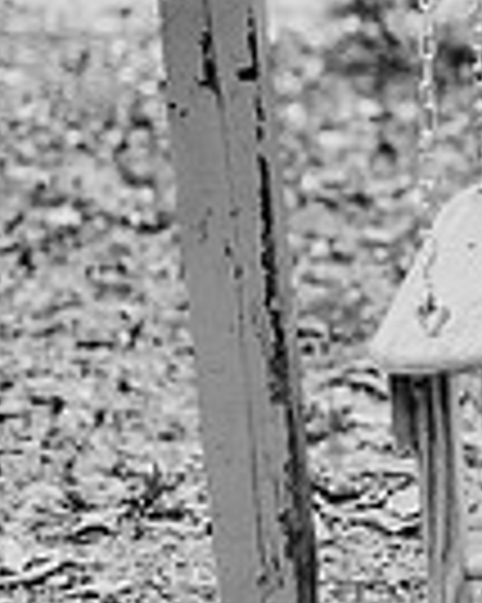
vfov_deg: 9.5
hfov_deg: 7.2
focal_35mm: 203
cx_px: 1063
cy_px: 209
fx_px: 3624
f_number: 2.2
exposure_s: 1/640
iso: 200
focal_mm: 50
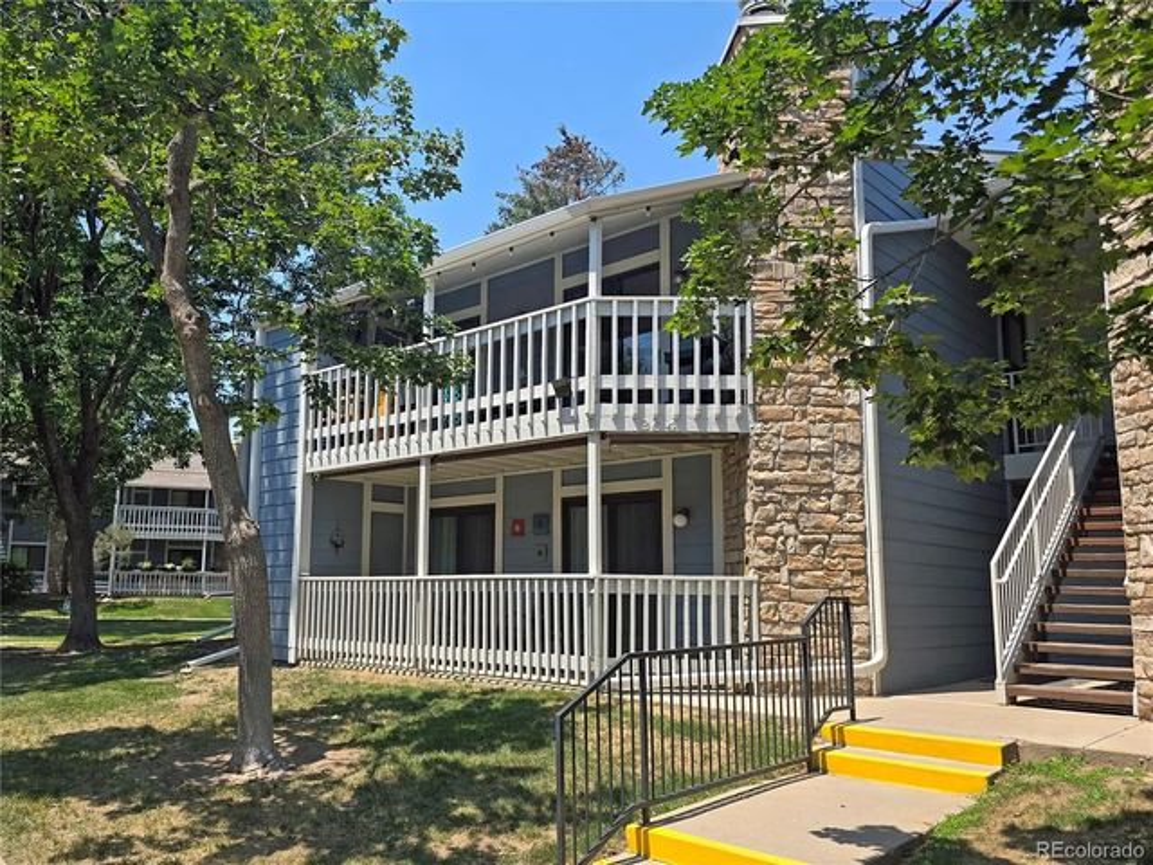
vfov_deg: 58.9
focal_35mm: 23
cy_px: 432
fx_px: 766
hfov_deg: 73.9
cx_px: 576
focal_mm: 6.3
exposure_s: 1/533
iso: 12
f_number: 1.7
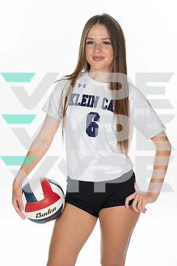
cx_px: 88
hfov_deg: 19.5
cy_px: 133
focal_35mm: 70
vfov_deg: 28.8
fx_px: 516
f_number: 7.1
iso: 800
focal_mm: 70
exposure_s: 1/320
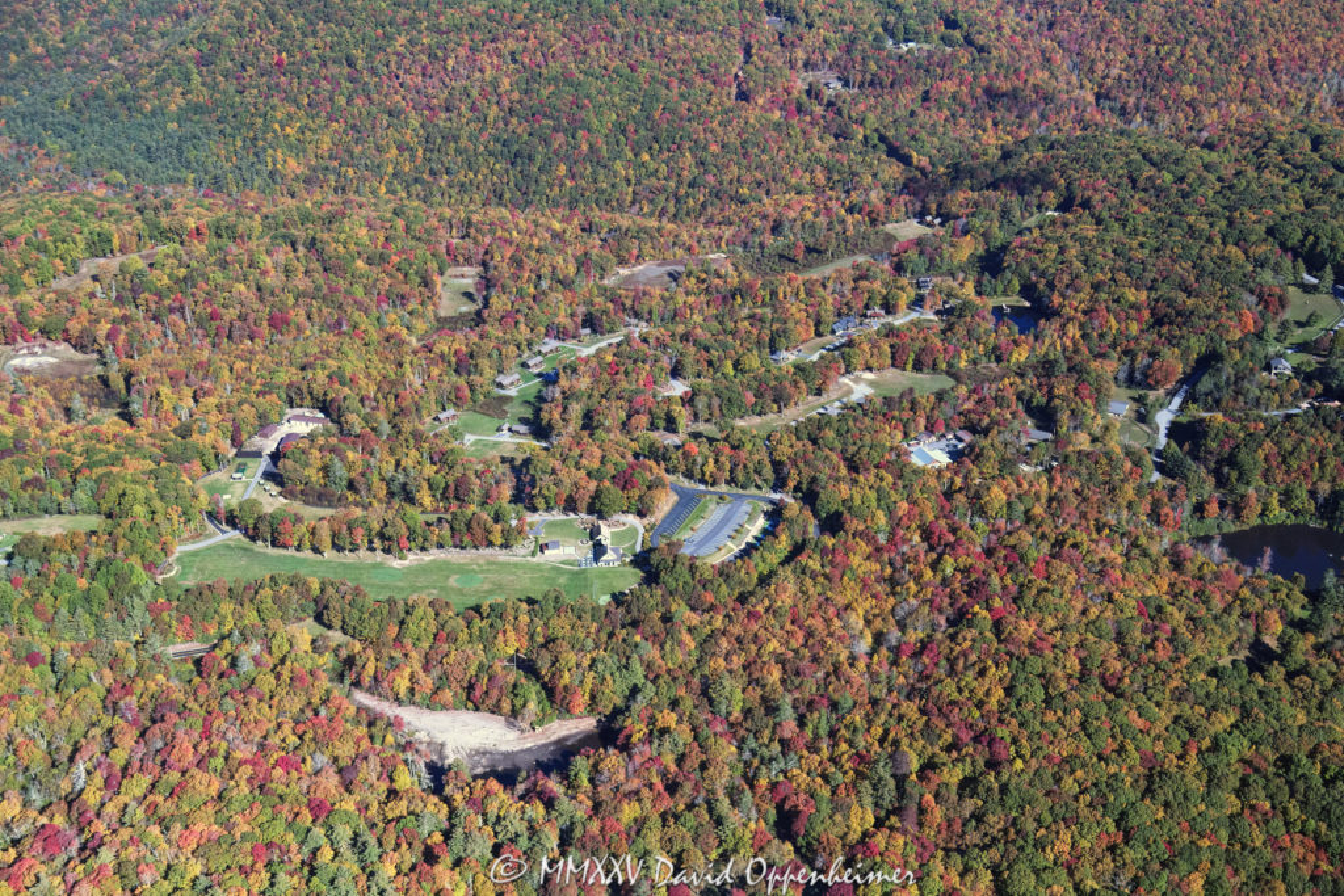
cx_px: 672
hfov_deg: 41.1
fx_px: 1792
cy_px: 448
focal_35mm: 48
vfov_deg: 28.1
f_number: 7.1
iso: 1250
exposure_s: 1/8000
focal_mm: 48
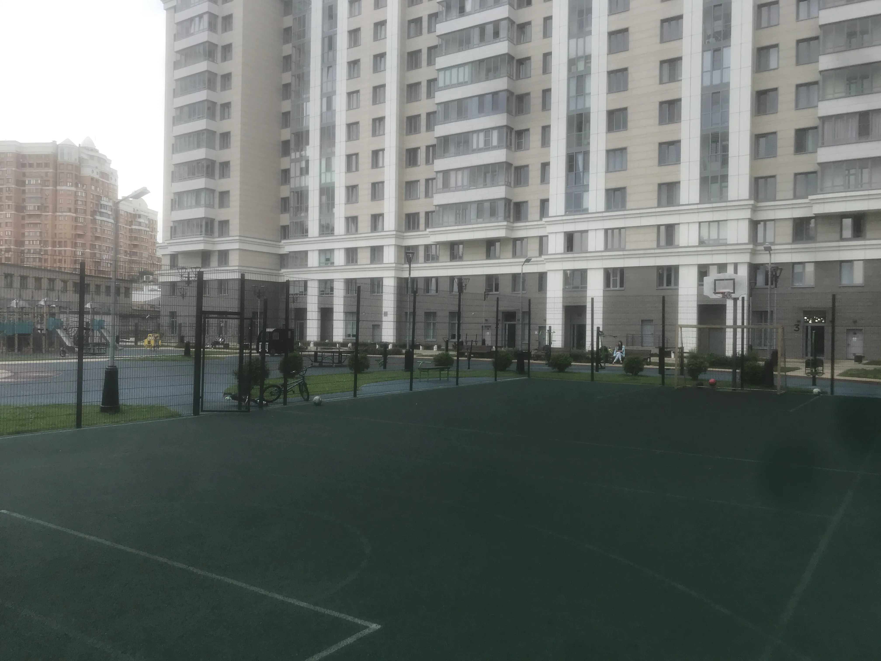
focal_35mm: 28
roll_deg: -2.3
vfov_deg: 49.7
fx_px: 713
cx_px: 440
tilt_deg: +4.4
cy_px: 330
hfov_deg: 63.4
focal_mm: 3.99
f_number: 1.8
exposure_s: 1/709
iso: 20
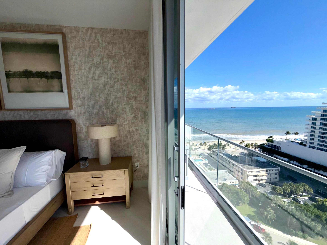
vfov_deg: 85.7
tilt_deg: -5.6
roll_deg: +0.5
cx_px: 164
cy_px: 122
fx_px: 132
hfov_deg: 102.1
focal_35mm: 14
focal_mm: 2.22
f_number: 2.2
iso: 16
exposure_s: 1/1464
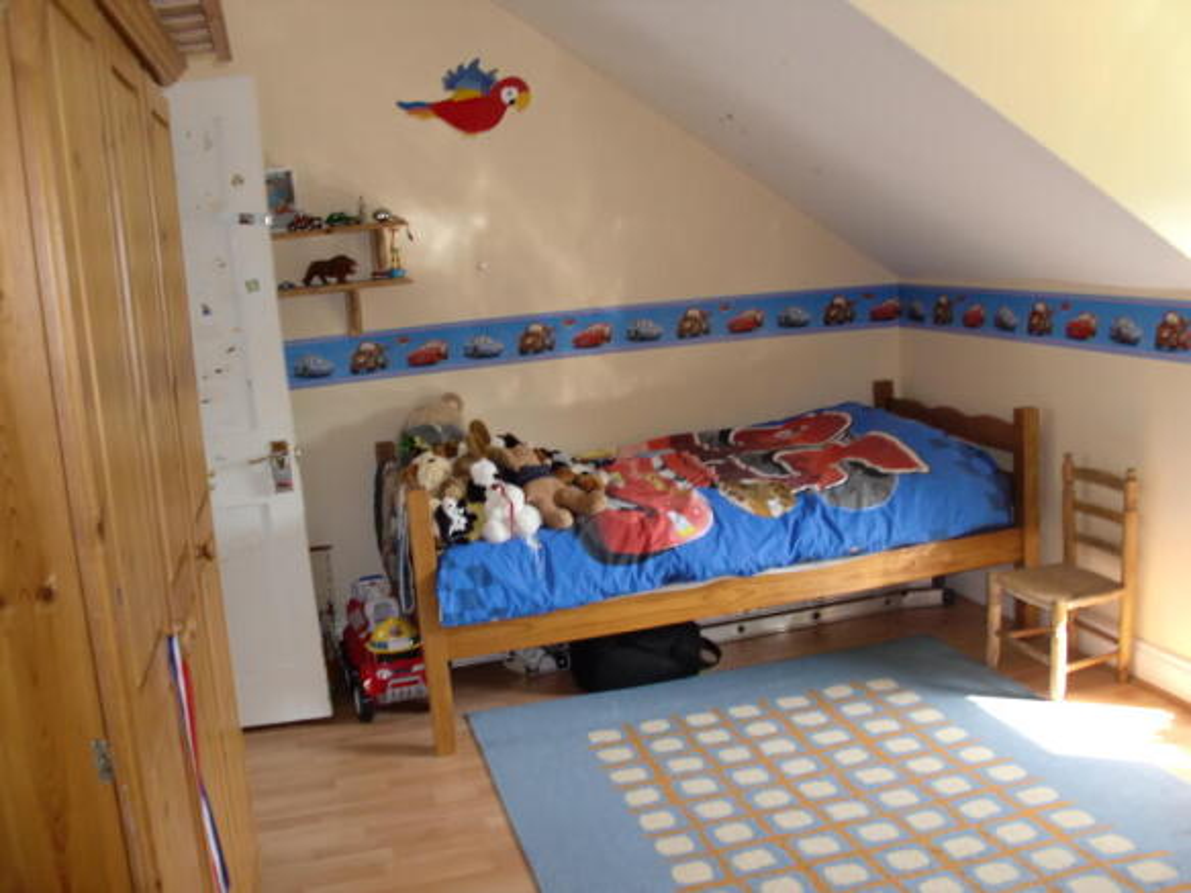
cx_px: 596
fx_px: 1238
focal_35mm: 36
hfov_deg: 51.4
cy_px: 446
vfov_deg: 39.6
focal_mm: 6.3
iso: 200
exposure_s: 1/60
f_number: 2.8
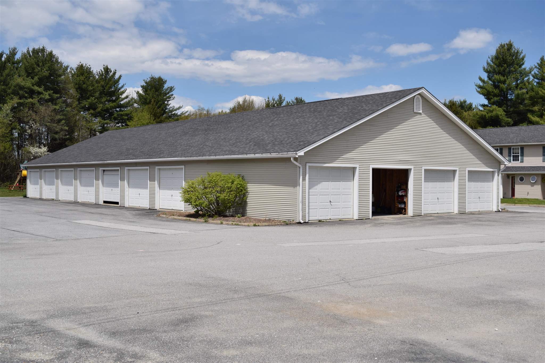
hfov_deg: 49.6
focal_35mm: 39
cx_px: 272
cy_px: 182
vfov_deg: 34.2
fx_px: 590
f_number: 7.1
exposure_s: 1/1600
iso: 200
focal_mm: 26
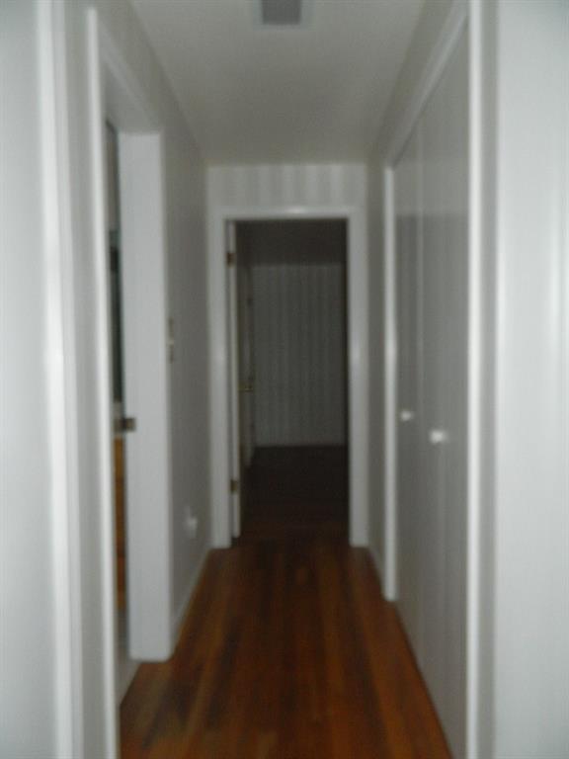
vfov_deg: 69.4
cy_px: 380
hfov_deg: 54.9
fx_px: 548
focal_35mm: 25
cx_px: 284
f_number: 3.1
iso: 200
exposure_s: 1/30
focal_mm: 4.5
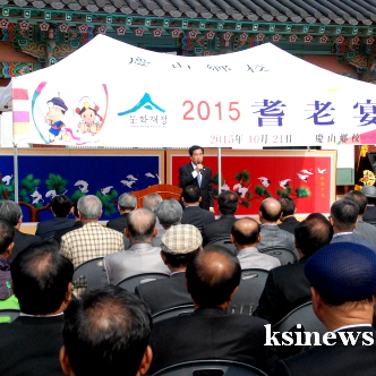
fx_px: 733
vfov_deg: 28.8
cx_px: 204
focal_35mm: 60
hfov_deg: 28.8
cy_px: 187
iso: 1250
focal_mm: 31
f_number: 9
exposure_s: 1/2000
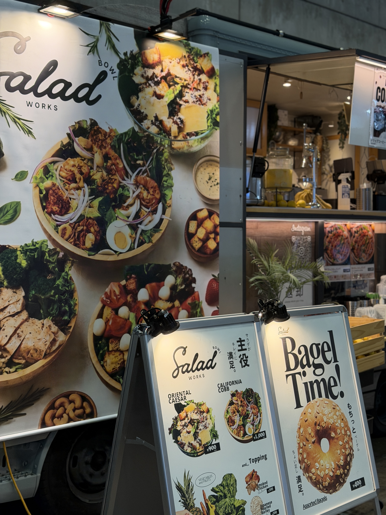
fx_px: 714
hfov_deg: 30.3
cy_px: 258
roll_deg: -0.9
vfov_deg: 39.7
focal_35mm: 48
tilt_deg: -1.3
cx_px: 193
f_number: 1.78
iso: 80
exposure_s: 1/100
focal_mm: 6.76
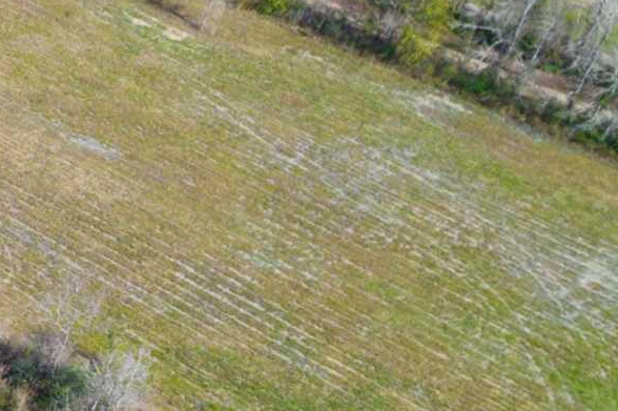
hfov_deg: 13.4
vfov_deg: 11.8
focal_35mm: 115
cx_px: -846
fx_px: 1972
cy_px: 361
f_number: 2.8
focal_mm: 8.38
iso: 100
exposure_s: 1/60
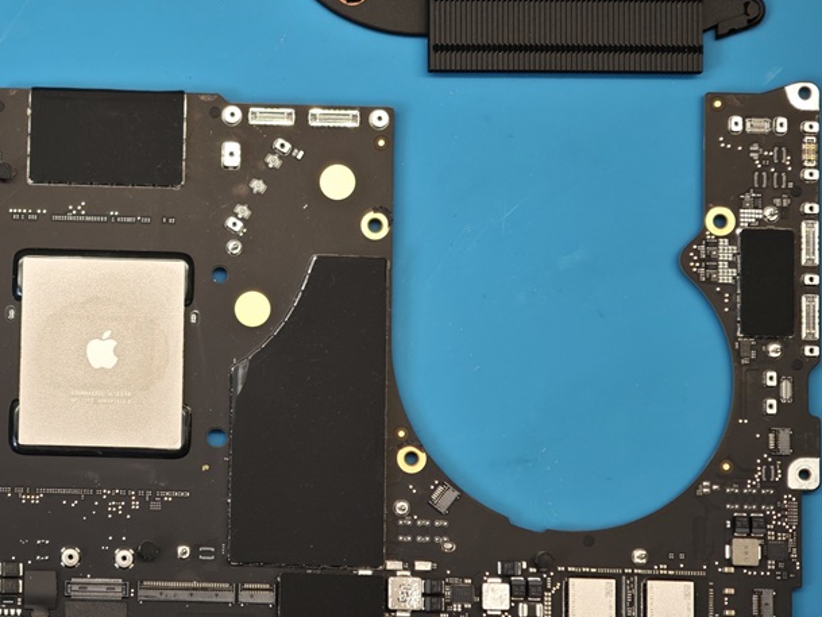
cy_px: 227
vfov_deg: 10.7
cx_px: 86
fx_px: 3278
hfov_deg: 14.2
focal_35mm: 138
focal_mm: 11.5
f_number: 1.8
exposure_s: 1/100
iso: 100
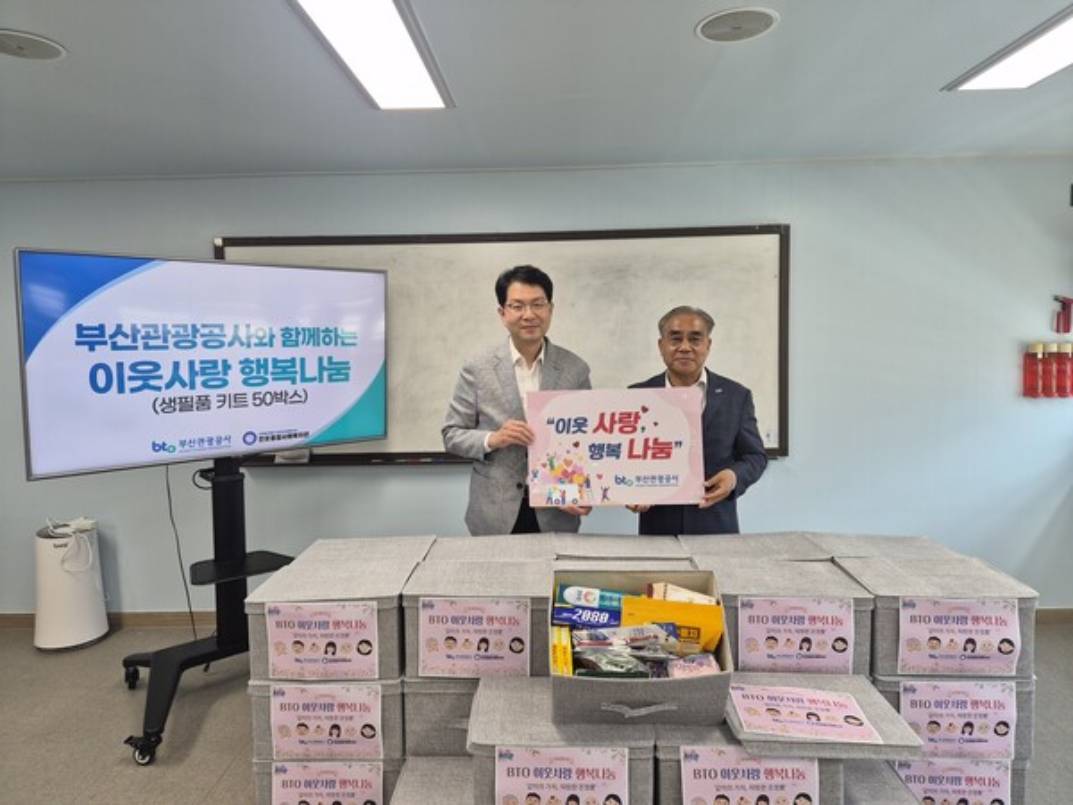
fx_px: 713
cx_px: 536
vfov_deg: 58.9
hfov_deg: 73.9
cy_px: 402
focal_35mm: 23
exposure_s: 1/120
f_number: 1.8
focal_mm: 5.4
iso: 64
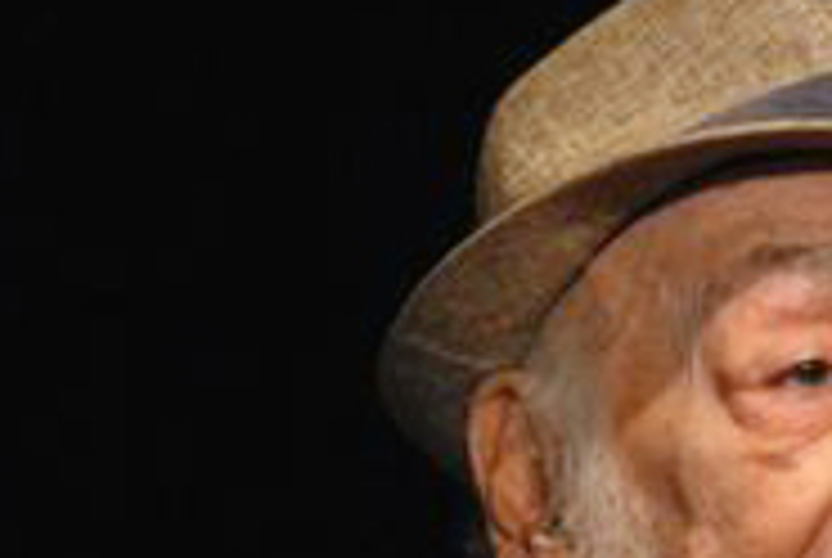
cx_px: 1226
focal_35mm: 914
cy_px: 763
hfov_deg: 2.2
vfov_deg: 1.5
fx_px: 21157
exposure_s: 1/160
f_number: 2.8
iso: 640
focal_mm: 200
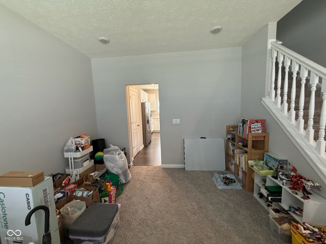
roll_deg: +1.5
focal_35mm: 14
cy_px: 122
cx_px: 163
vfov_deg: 85.7
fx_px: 132
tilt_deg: -6.2
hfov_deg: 102.1
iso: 320
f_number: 2.2
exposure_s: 1/120
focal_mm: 2.22
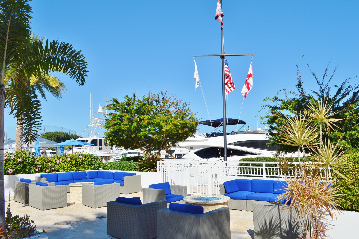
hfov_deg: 67.4
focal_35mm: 27
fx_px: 269
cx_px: 180
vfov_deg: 47.8
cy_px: 120
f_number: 9
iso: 100
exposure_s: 1/320
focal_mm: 18
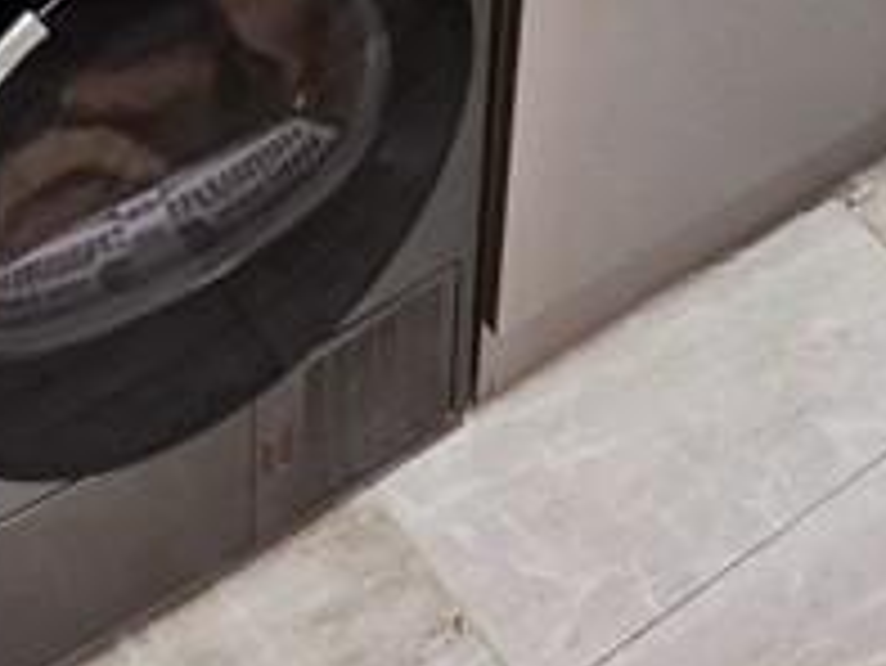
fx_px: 1690
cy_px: -585
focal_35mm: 66
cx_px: 310
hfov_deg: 29.2
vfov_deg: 17.4
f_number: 2.2
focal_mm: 2.2
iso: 125
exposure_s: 1/50
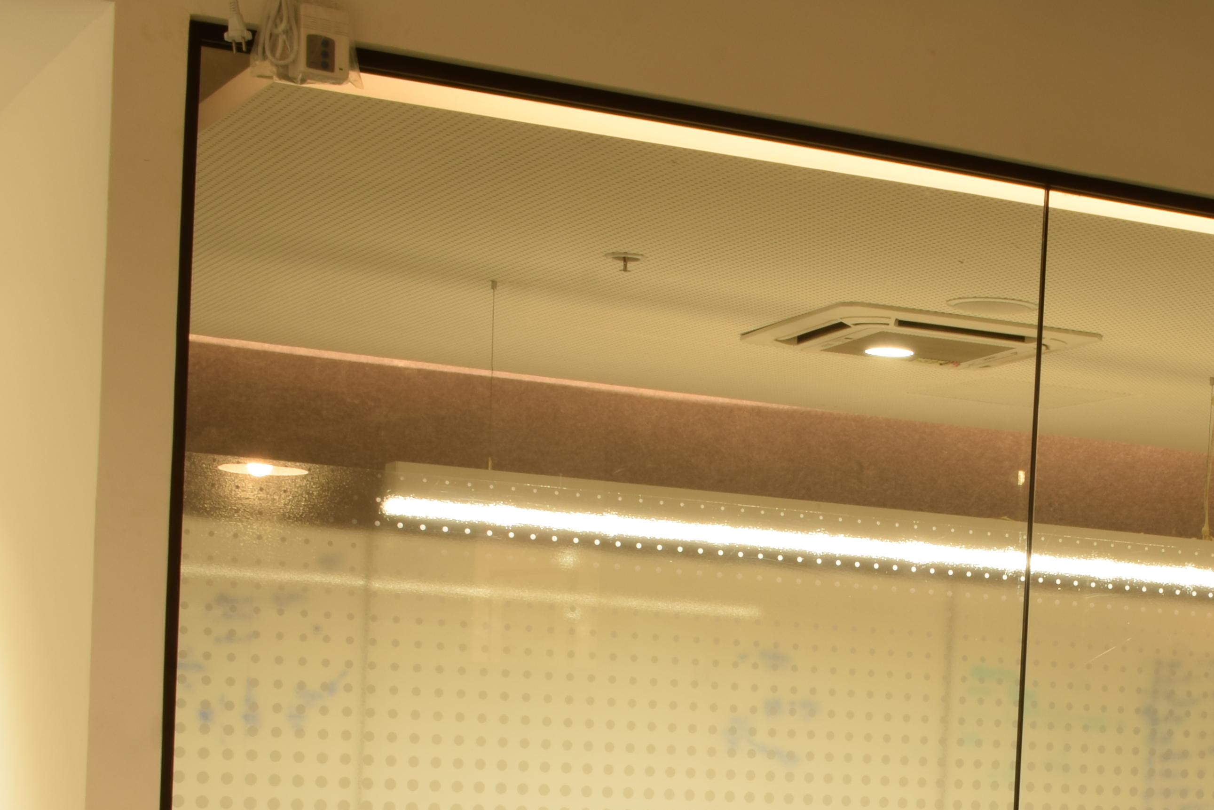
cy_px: 881
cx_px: 948
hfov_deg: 24.9
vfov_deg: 16.5
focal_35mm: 80
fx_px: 2703
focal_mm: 23
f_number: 22
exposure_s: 4
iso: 100
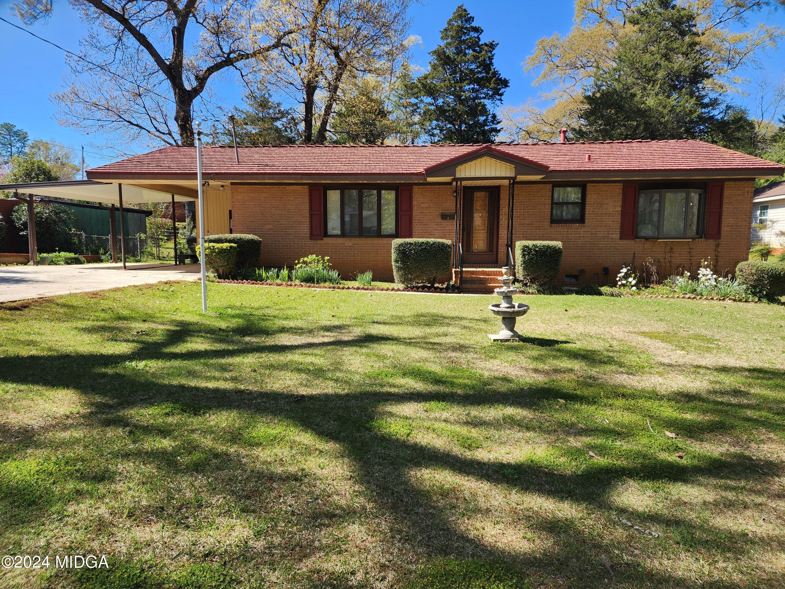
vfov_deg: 58.9
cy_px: 294
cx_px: 392
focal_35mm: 23
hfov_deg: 73.9
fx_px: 522
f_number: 1.8
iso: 12
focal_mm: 6.4
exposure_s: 1/426
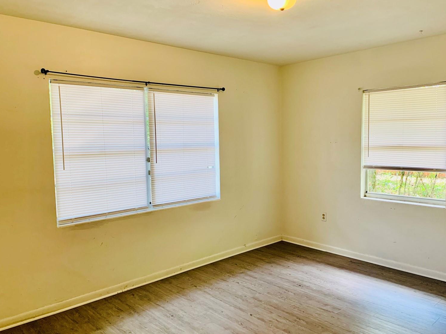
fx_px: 361
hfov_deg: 63.4
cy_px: 163
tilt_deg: -5.4
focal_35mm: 28
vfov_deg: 49.7
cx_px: 234
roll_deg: +1.6
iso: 100
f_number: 1.8
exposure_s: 1/99
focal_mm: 4.25
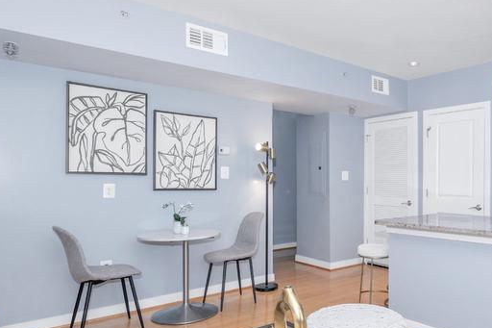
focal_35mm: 28
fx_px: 383
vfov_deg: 46.3
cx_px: 360
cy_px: 184
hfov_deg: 62.3
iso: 500
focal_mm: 14
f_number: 8
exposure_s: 1/60
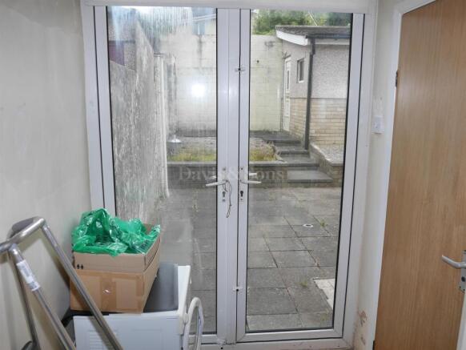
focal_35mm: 28
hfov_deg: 63.4
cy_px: 175
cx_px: 233
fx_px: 377
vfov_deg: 49.8
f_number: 4
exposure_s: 1/250
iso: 200
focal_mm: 14
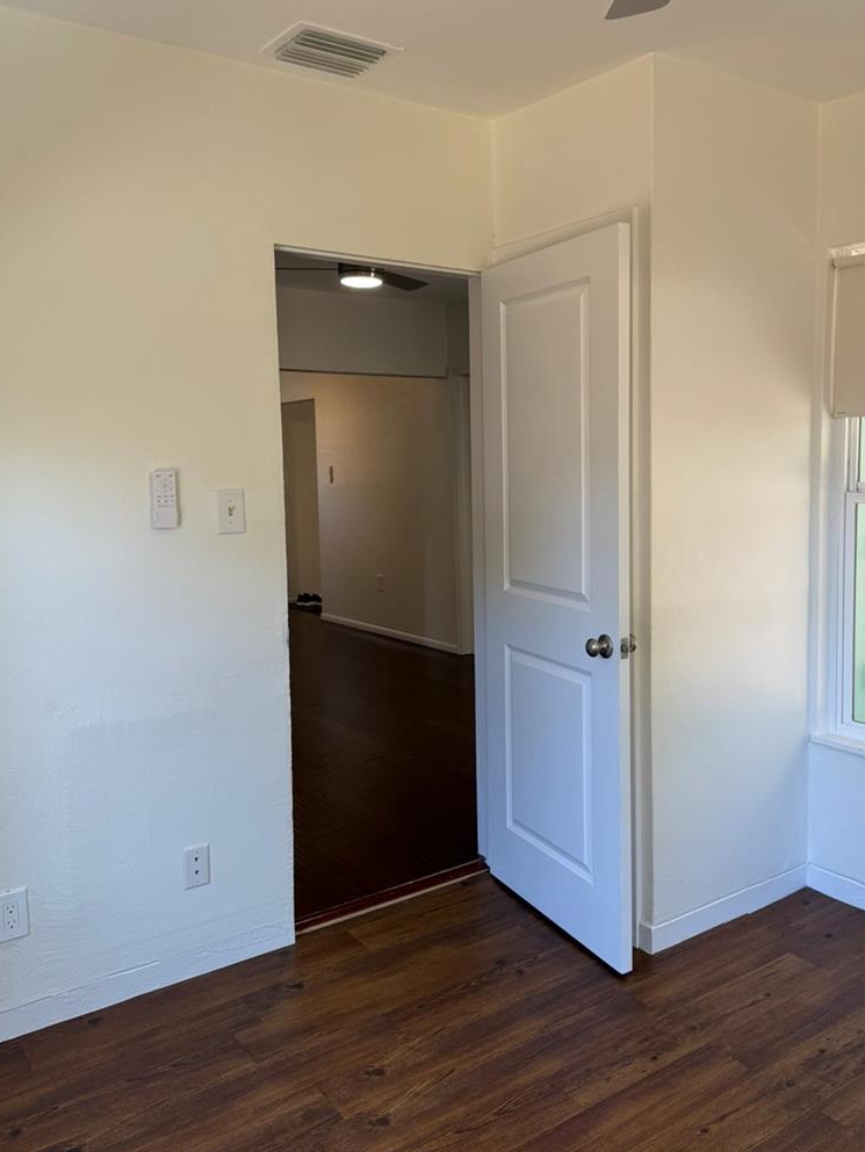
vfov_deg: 61.6
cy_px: 541
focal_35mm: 29
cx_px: 509
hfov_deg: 48.0
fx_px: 966
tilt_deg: -3.0
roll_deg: +0.7
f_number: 1.78
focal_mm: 6.76
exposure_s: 1/118
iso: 64
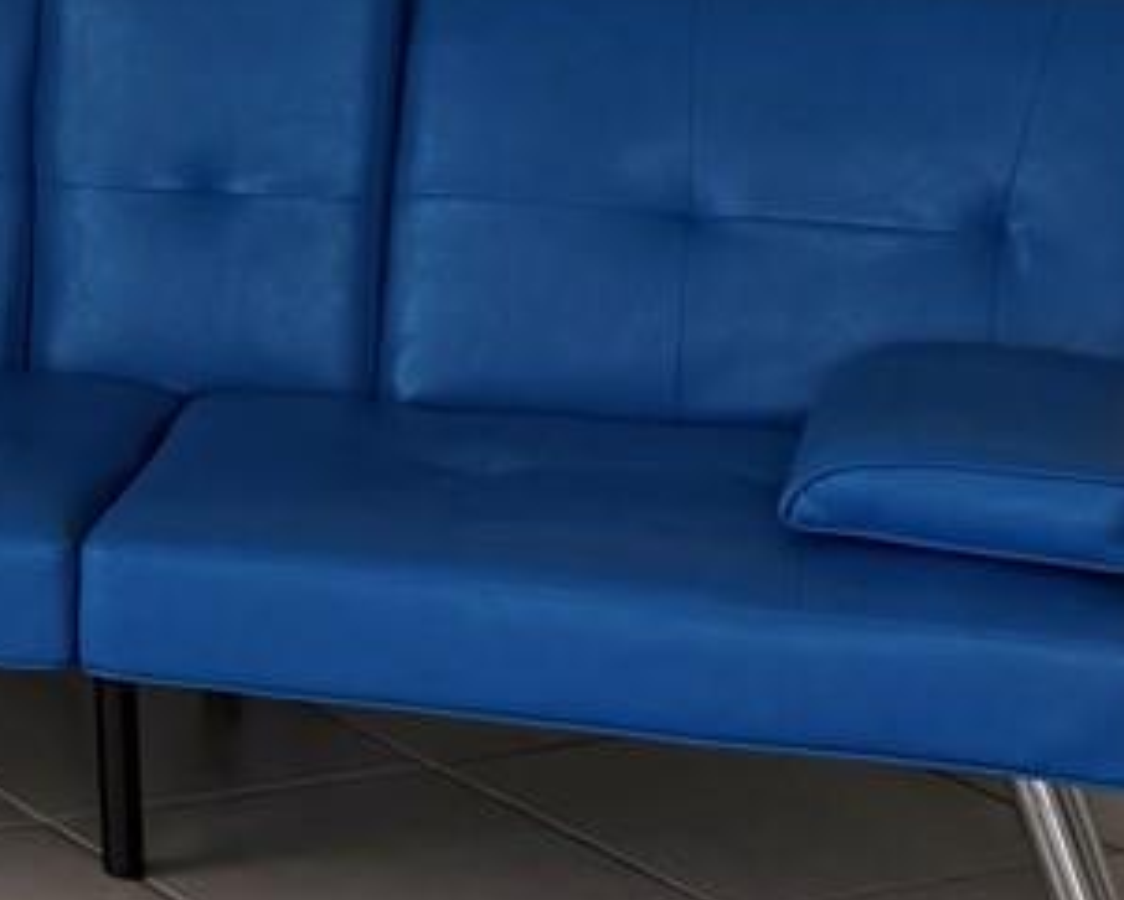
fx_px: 4128
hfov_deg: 13.9
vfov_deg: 12.2
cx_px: -860
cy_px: -164
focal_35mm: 124
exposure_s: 1/660
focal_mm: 6.76
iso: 100
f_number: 1.78
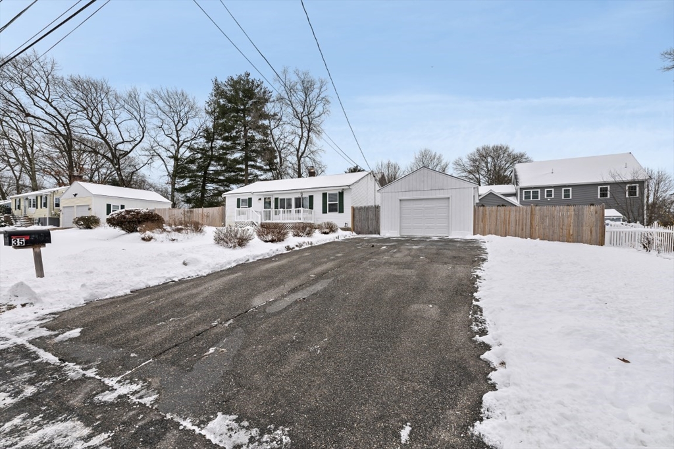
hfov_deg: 104.3
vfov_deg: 81.1
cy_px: 224
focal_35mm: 14
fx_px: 262
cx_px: 337
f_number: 8
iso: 100
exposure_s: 1/500
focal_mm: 14
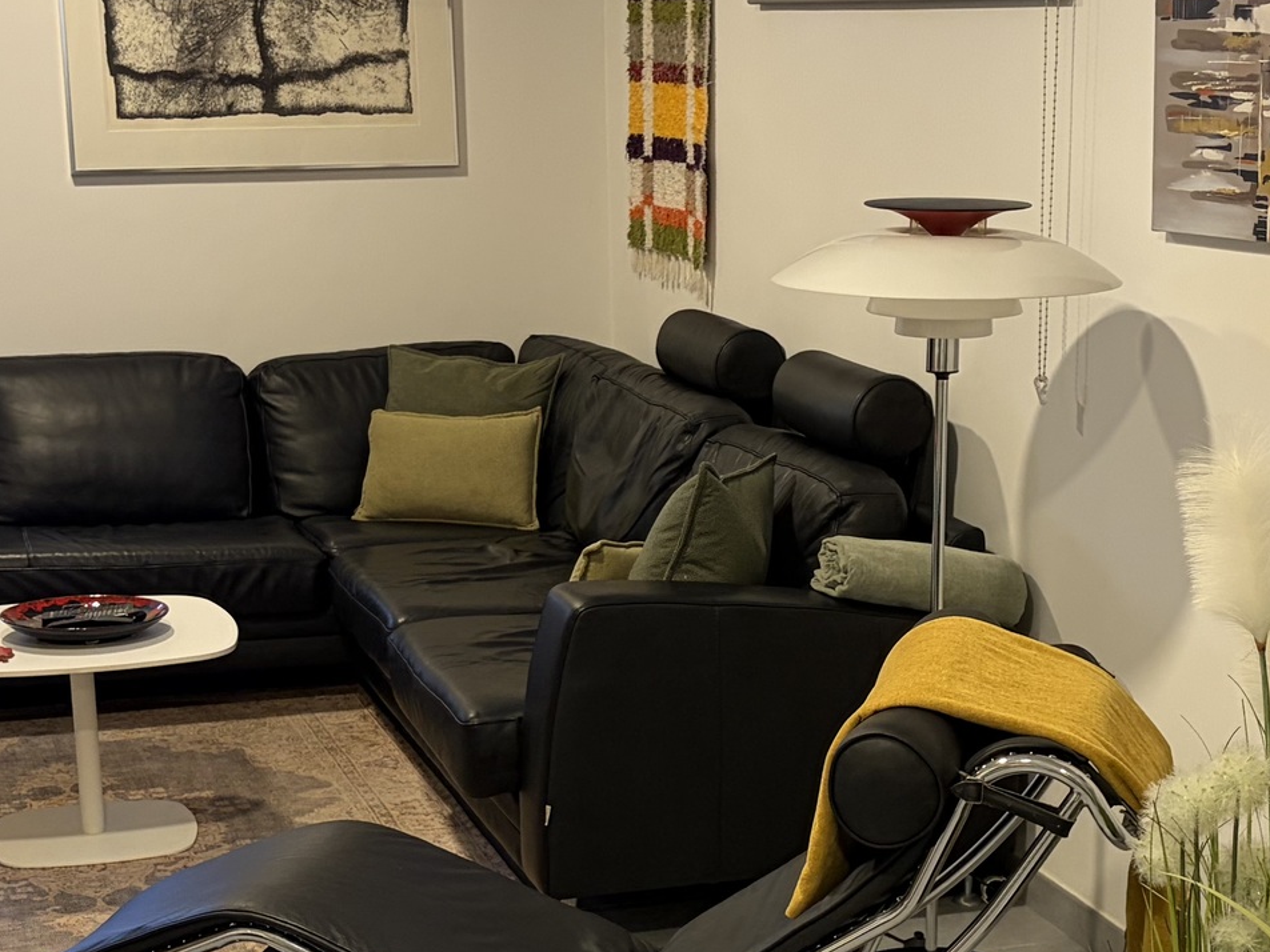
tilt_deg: -14.2
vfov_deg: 20.6
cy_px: 687
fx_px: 2605
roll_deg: -0.1
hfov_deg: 27.4
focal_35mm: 71
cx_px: 747
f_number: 1.6
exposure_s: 1/50
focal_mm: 5.96
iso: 160
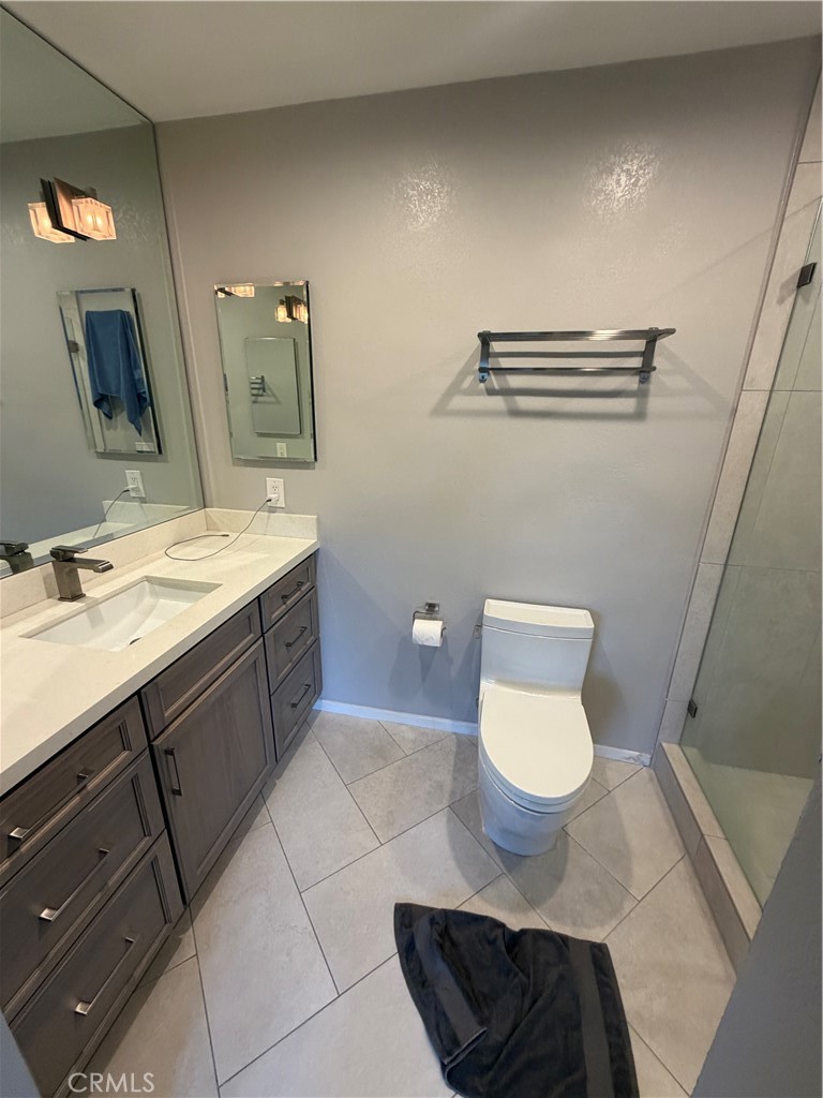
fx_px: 444
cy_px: 549
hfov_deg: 85.7
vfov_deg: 102.1
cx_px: 412
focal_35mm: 14
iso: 320
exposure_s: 1/60
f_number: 2.2
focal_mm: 2.22
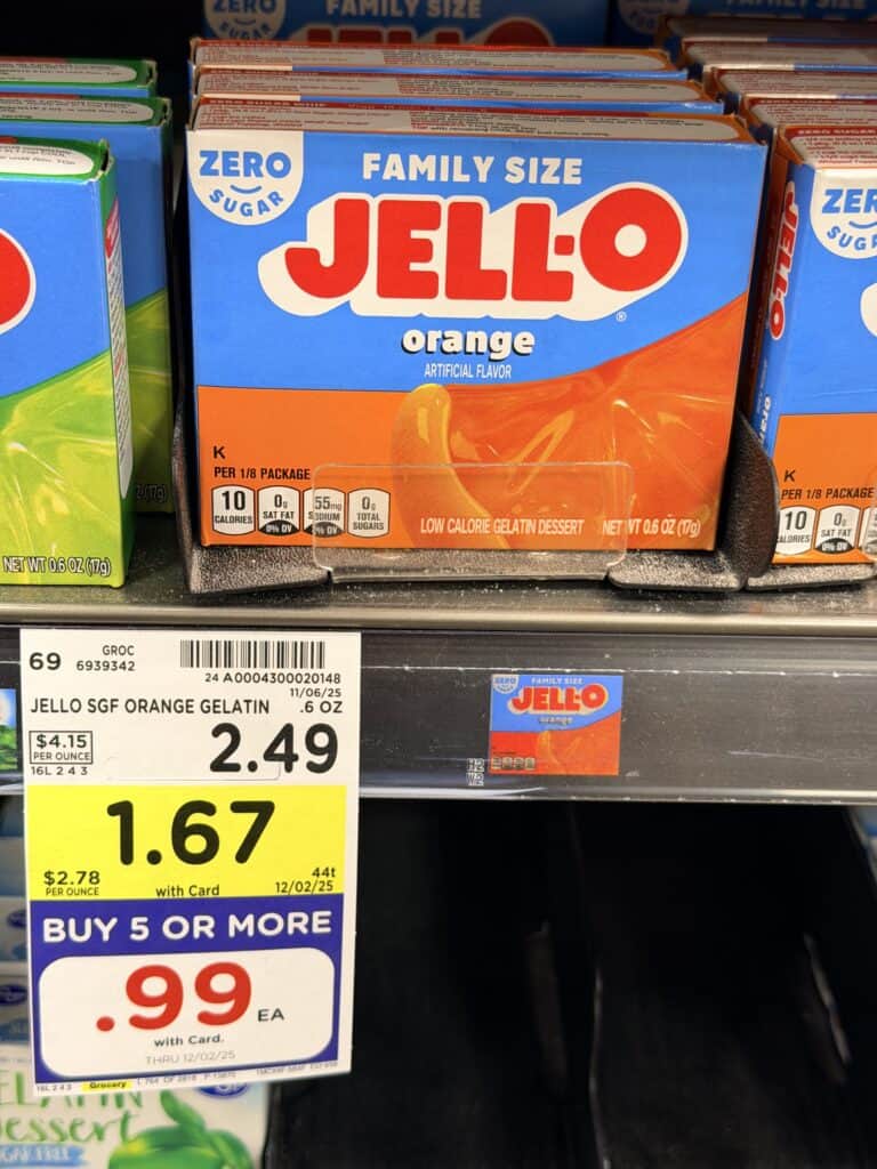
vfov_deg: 39.7
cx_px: 438
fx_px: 1621
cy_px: 584
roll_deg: -3.8
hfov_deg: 30.3
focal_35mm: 48
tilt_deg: -31.8
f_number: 1.78
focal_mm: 6.76
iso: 160
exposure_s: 1/60
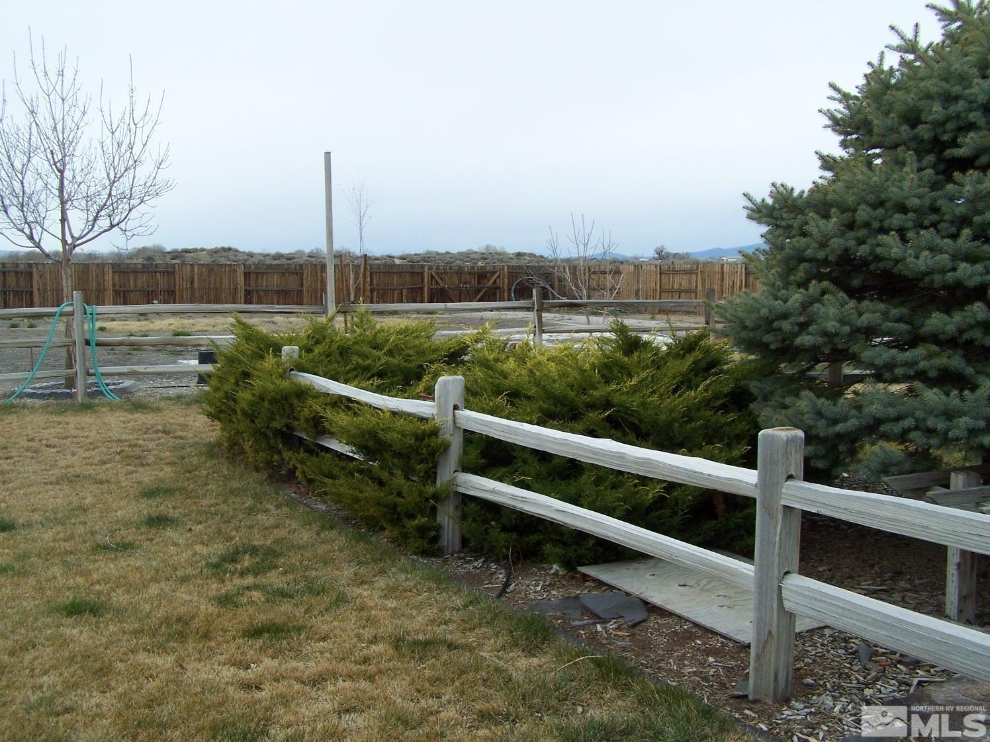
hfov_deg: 49.0
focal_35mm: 38
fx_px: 1087
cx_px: 495
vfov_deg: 37.7
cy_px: 371
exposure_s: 1/500
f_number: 4
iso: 80
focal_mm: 6.3
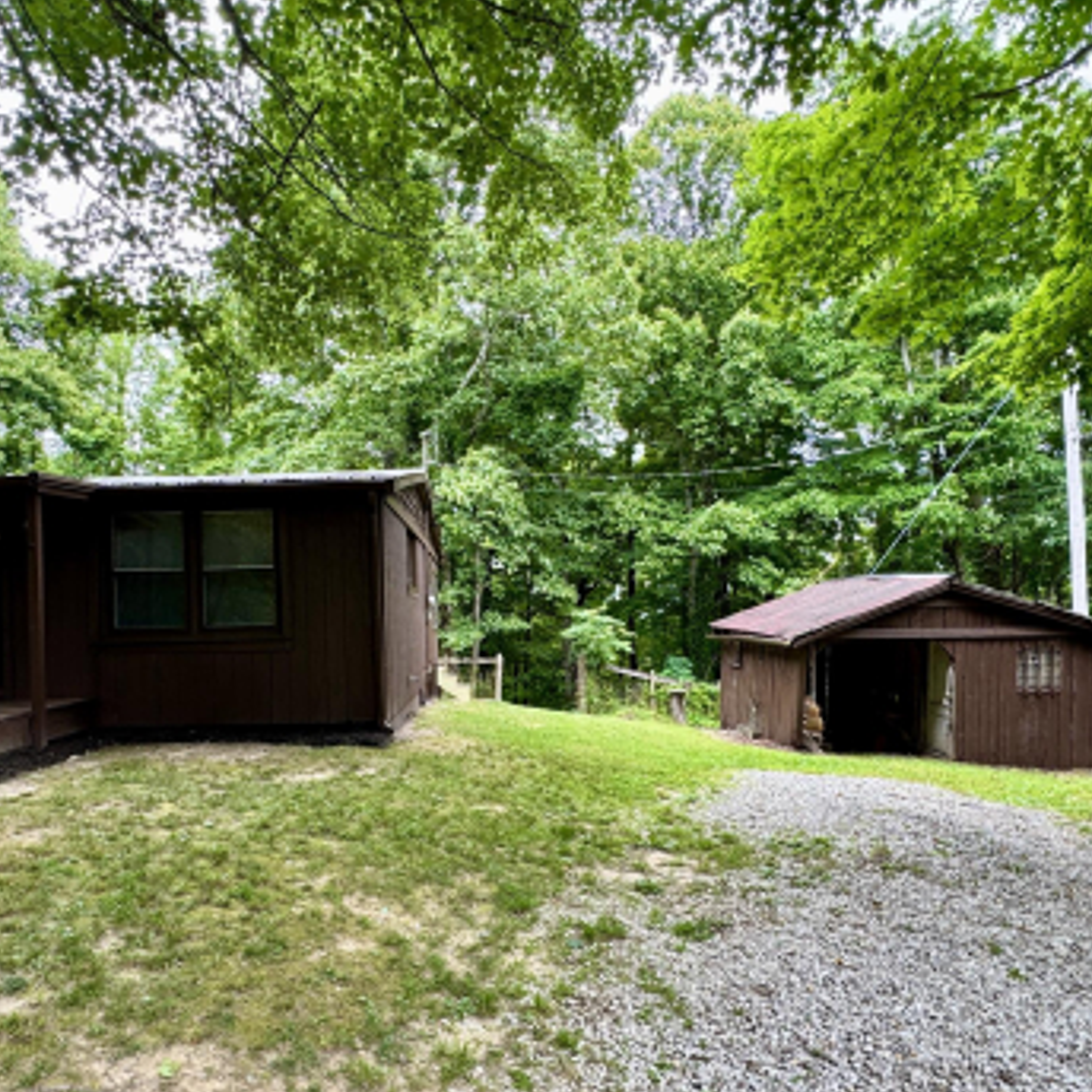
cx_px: 452
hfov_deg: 64.6
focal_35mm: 24
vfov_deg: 64.7
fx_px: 857
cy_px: 632
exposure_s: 1/99
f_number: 2.2
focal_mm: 2.22
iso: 64
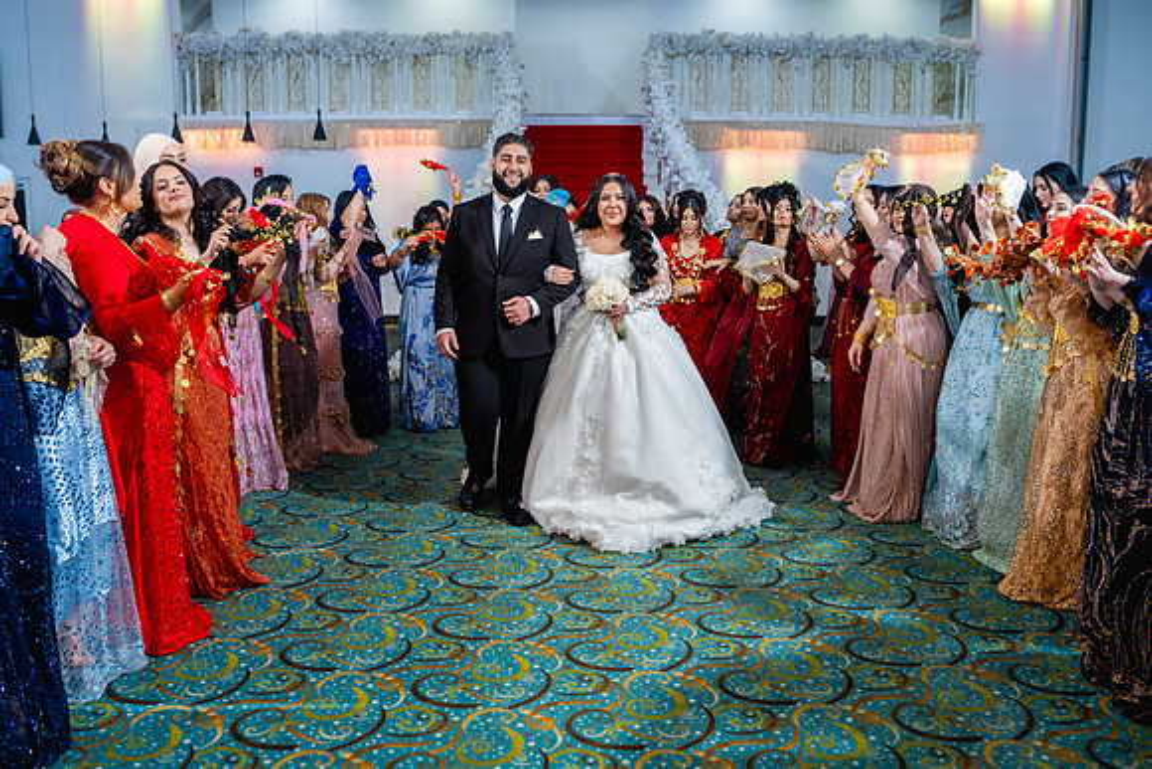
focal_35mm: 28
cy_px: 384
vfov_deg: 46.4
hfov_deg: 65.5
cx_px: 576
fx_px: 896
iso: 800
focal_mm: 28
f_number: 2.8
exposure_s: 1/160
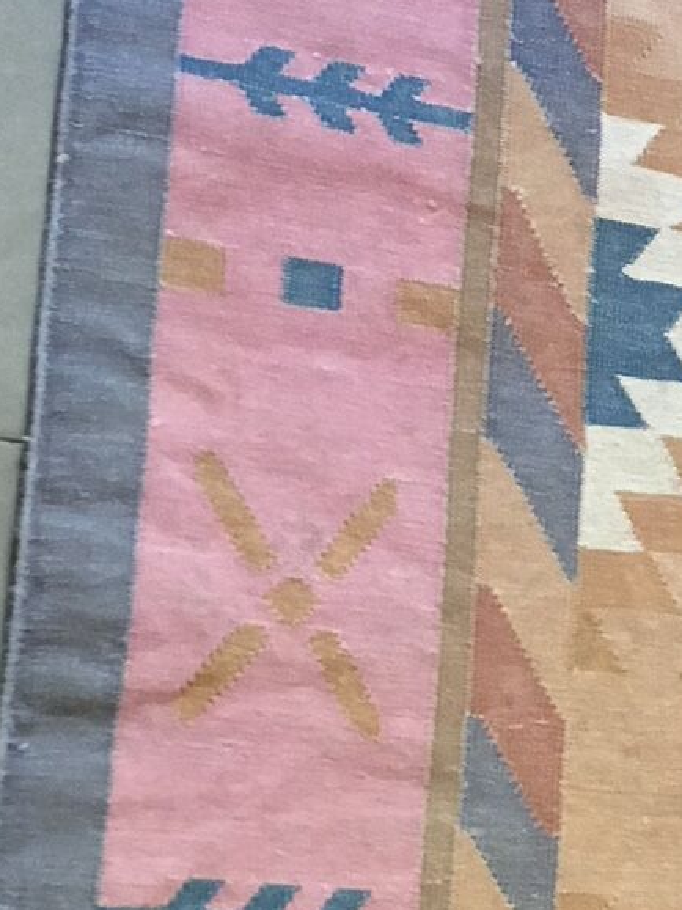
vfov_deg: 19.4
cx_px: 1006
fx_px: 2654
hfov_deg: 13.8
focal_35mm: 101
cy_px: 517
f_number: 2.2
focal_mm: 4.15
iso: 160
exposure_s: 1/33
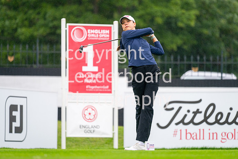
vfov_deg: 4.6
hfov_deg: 6.9
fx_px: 1984
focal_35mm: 300
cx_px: 119
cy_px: 80
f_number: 4
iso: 400
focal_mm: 300
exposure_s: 1/800
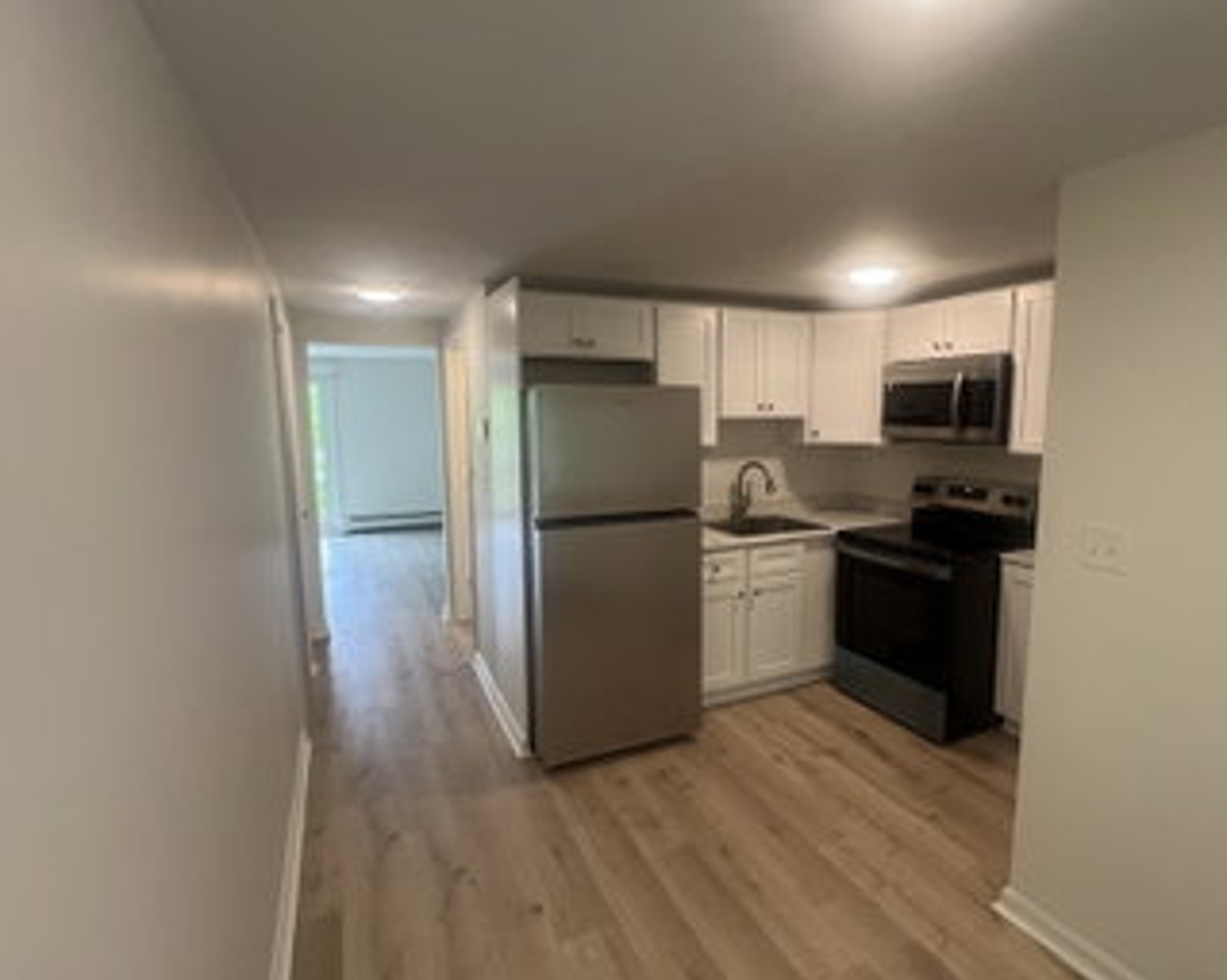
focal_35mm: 17
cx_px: 687
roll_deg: -0.3
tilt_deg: -7.5
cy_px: 492
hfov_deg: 89.3
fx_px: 617
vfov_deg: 76.9
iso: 160
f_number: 1.8
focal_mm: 1.57
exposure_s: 1/120
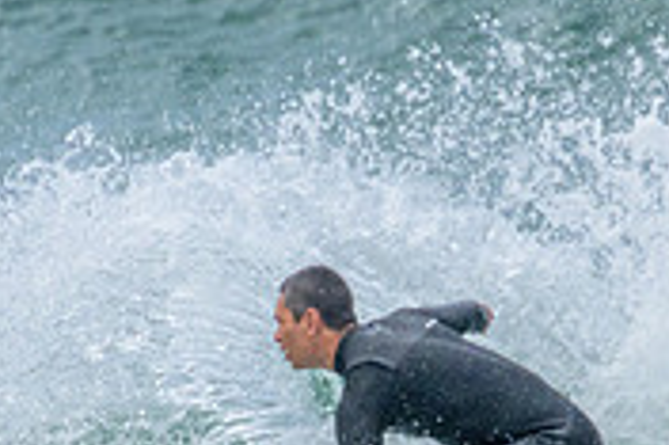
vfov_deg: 0.5
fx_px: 49050
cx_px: 232
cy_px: 588
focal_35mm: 2642
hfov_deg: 0.8
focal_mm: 800
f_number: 11
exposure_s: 1/1600
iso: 3200
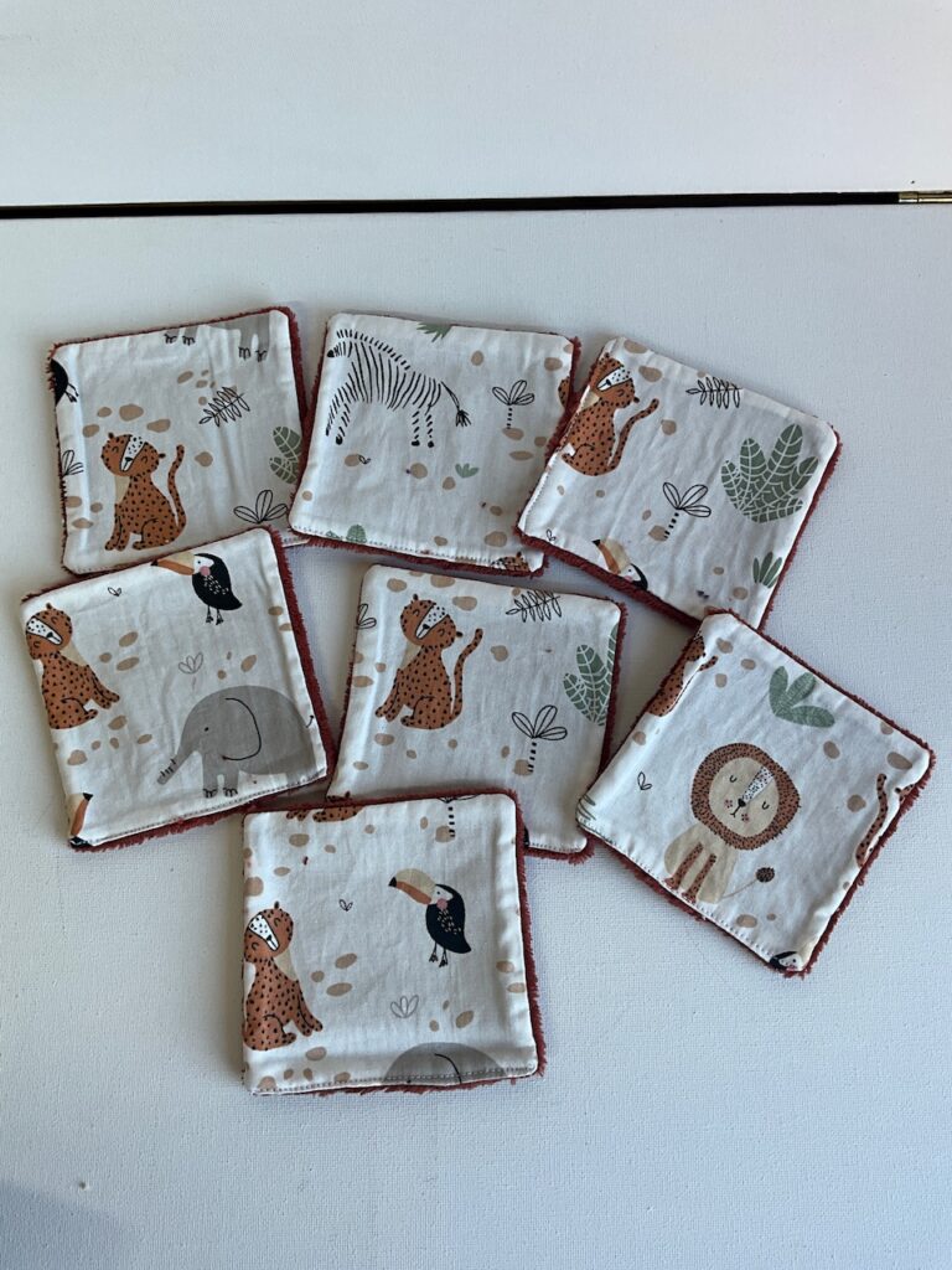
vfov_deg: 61.7
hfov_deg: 48.2
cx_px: 476
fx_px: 1063
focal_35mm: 29
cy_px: 635
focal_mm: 3
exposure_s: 1/100
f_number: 1.8
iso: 20
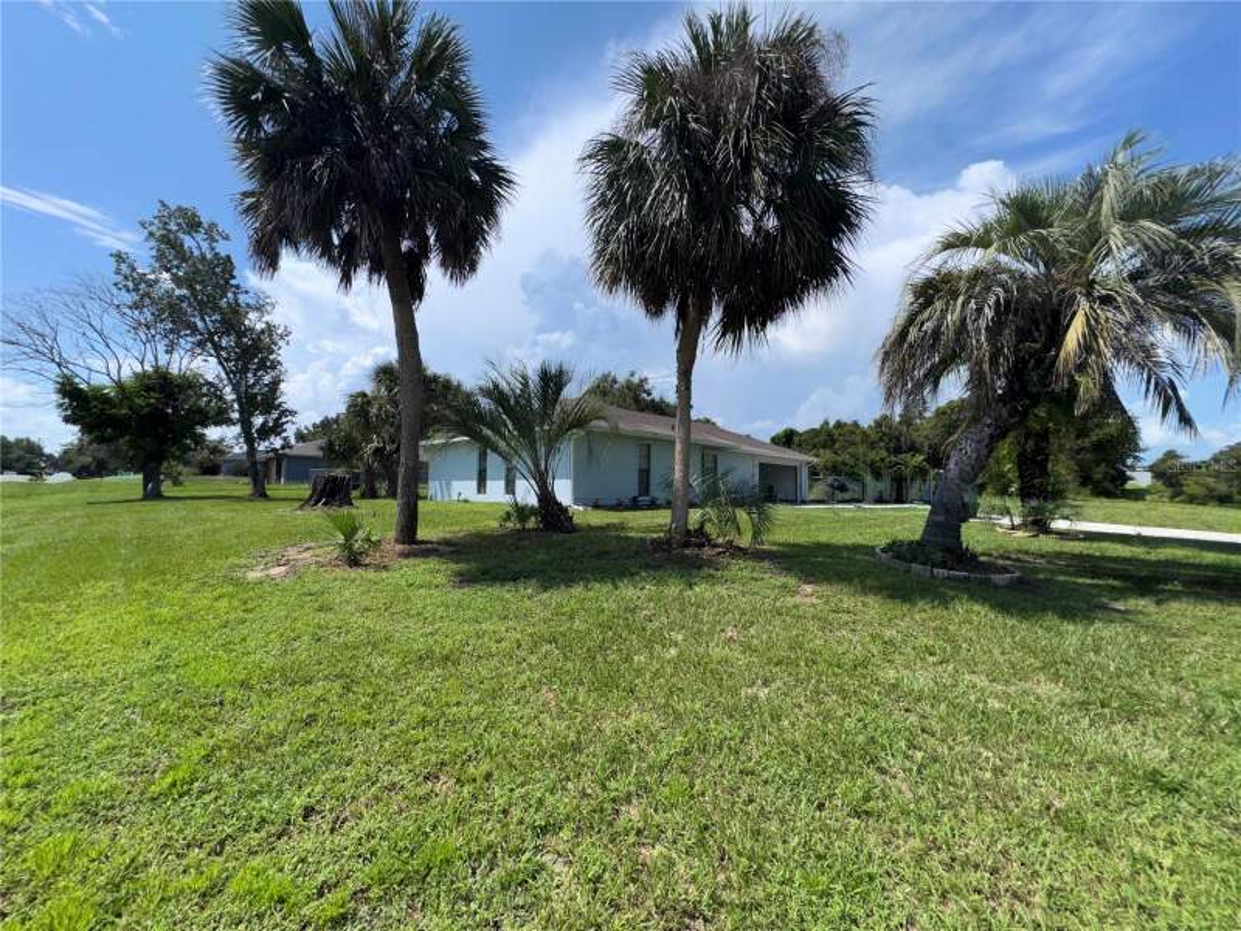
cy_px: 466
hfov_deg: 102.1
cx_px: 620
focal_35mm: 14
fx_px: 502
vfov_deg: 85.7
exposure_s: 1/3106
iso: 32
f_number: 2.2
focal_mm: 2.22
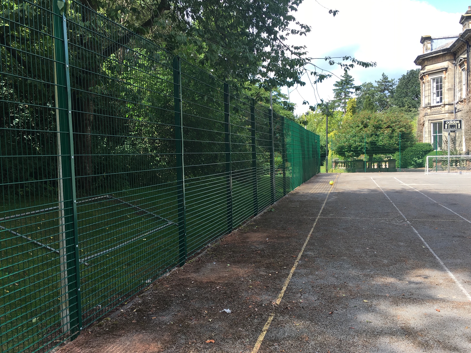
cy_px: 181
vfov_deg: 46.8
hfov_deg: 60.0
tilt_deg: -1.8
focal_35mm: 30
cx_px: 242
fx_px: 408
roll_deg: +1.2
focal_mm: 4.15
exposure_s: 1/458
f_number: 2.2
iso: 25
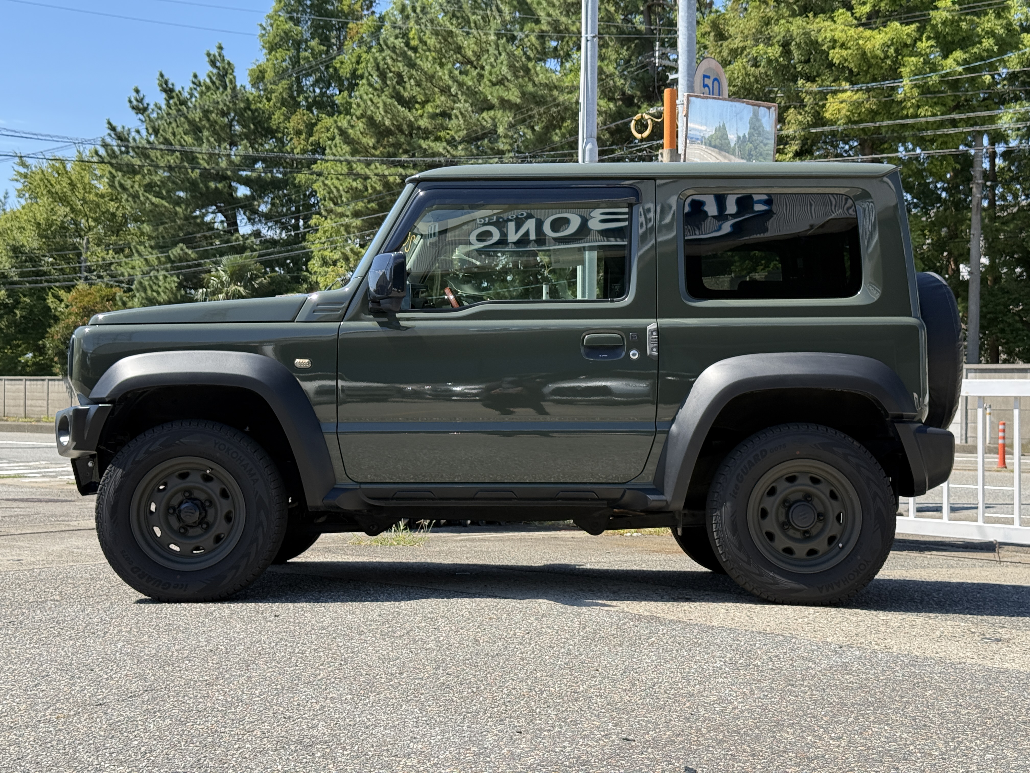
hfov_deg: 39.7
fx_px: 1428
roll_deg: -0.2
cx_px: 515
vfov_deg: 30.3
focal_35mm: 48
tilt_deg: +0.4
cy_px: 386
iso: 80
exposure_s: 1/2146
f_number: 1.78
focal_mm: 6.76
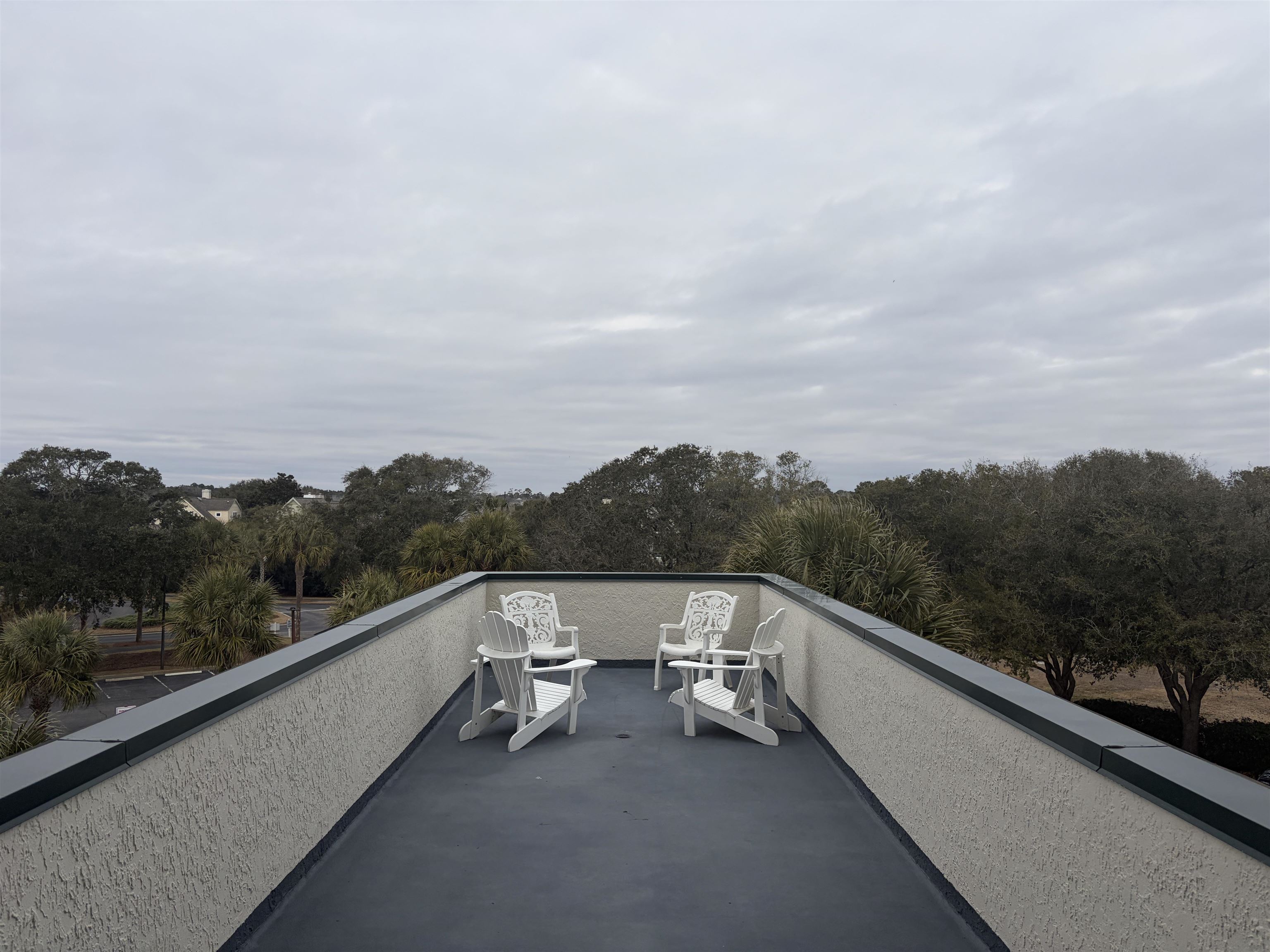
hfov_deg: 67.3
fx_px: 954
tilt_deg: -0.9
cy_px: 476
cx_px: 635
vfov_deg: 53.1
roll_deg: +0.6
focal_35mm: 26
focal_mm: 5.96
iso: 64
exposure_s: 1/5814
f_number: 1.6
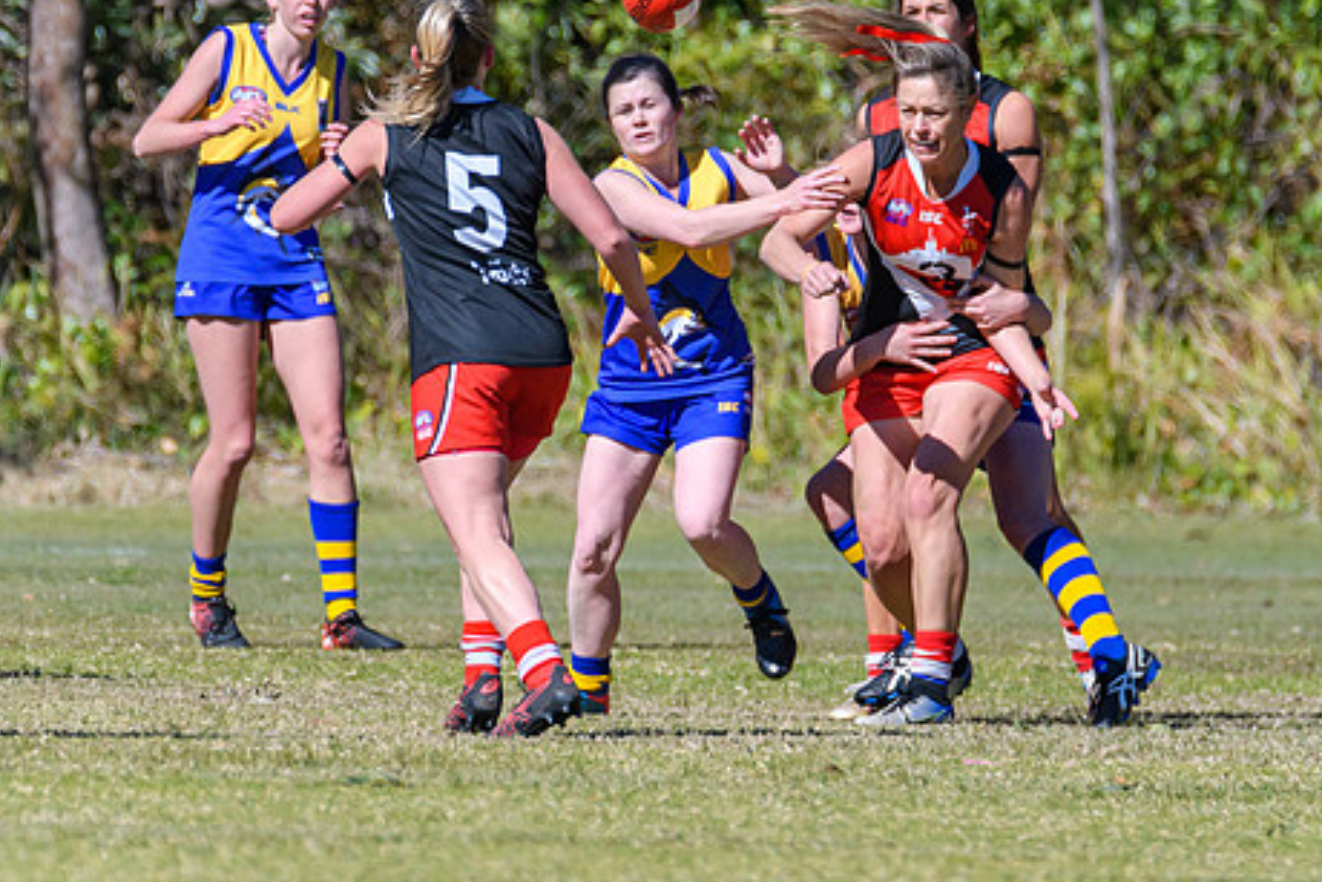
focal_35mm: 1291
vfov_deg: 1.1
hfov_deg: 1.6
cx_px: 676
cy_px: 422
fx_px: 47421
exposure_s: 1/4000
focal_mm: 600
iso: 800
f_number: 8
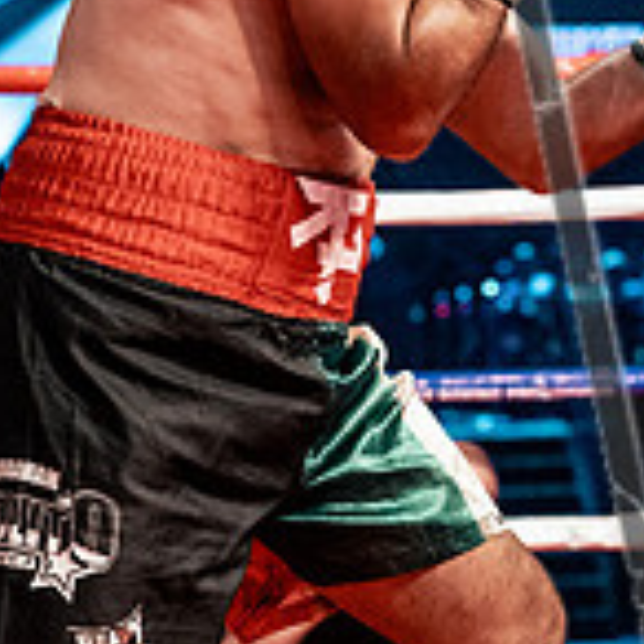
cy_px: -29
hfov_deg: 10.3
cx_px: 512
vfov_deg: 10.2
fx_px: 3557
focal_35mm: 169
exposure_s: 1/1000
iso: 4000
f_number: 2.8
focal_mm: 50
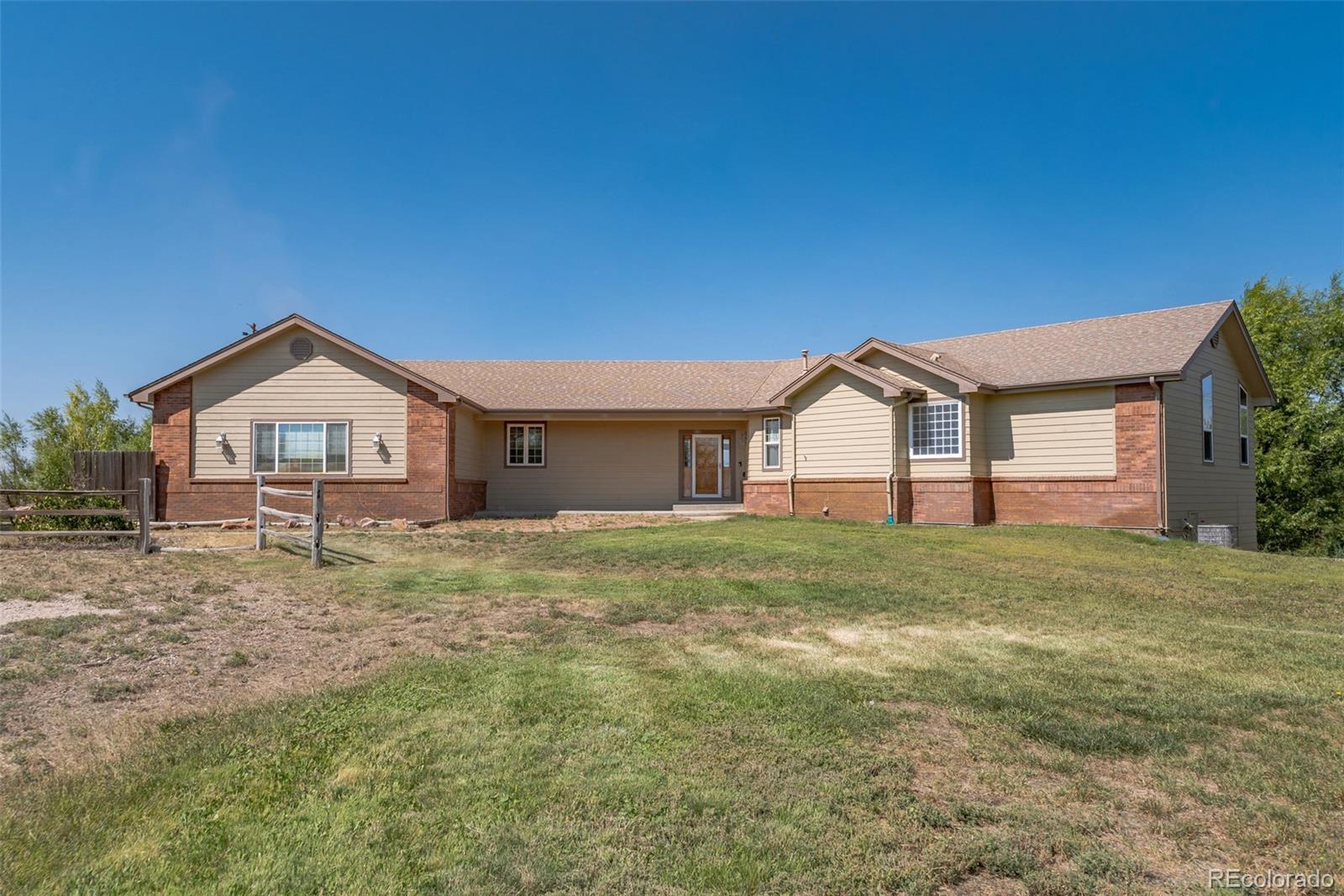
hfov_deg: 73.8
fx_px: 896
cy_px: 448
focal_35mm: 24
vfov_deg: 53.1
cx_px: 672
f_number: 9
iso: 400
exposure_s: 1/800
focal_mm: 24
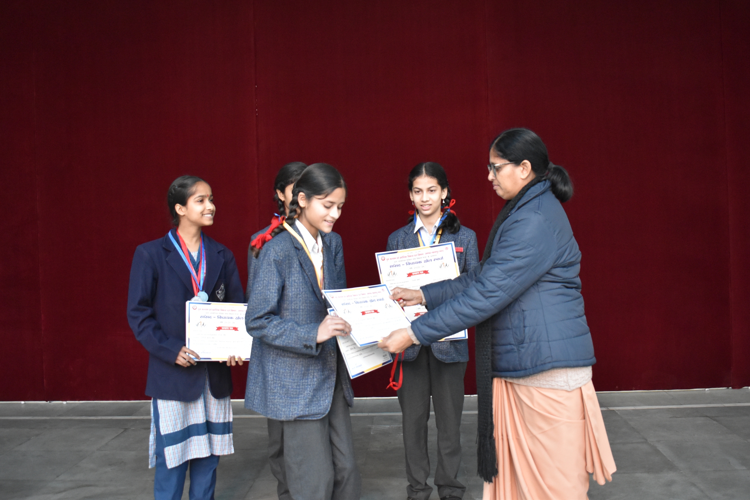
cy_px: 250
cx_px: 375
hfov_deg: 53.1
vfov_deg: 36.9
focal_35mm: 36
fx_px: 750
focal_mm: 24
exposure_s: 1/500
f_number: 4
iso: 2500
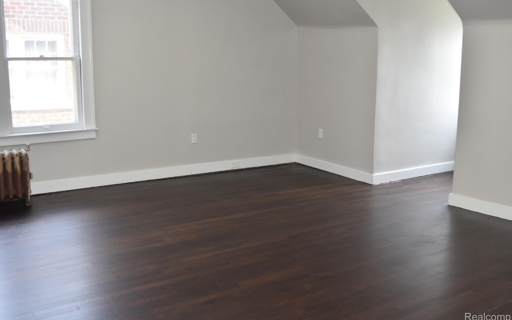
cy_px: 153
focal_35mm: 40
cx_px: 257
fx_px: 558
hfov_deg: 49.3
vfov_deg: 32.0
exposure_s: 1/200
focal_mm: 26
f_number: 5.6
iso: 800
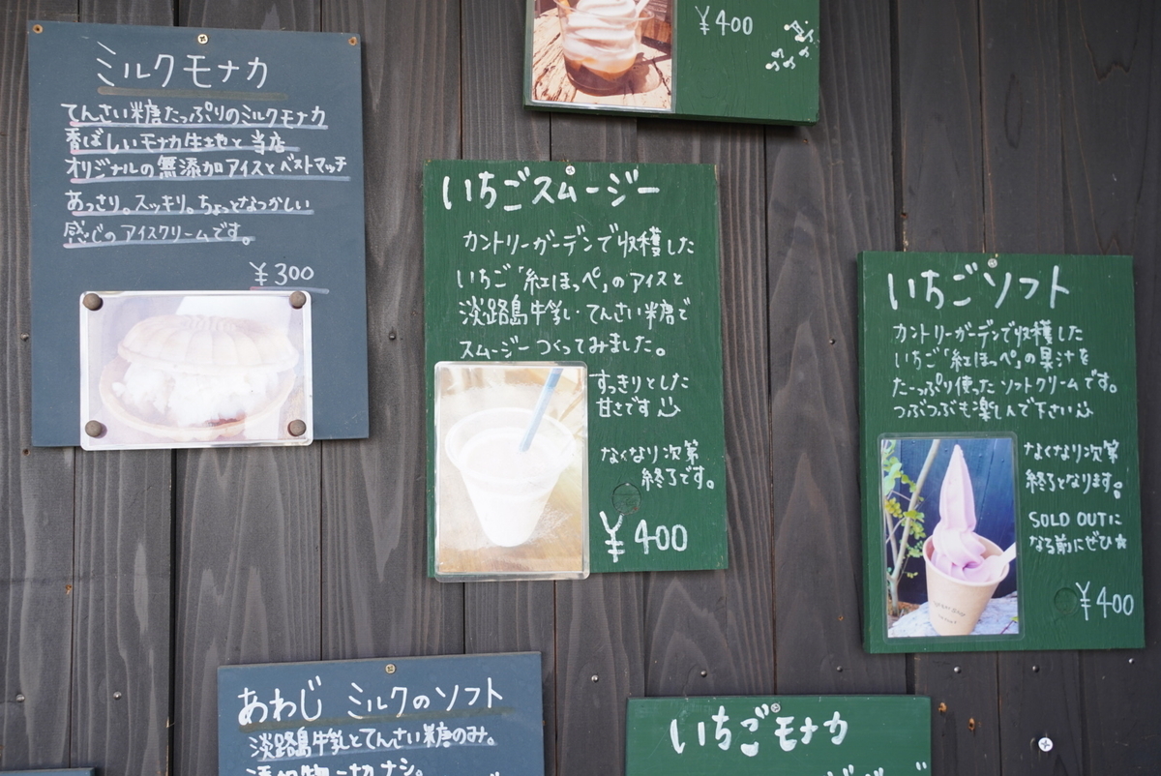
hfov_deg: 47.4
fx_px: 1323
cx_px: 580
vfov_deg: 32.7
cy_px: 388
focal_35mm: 41
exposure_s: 1/100
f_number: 4.5
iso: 320
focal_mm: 41
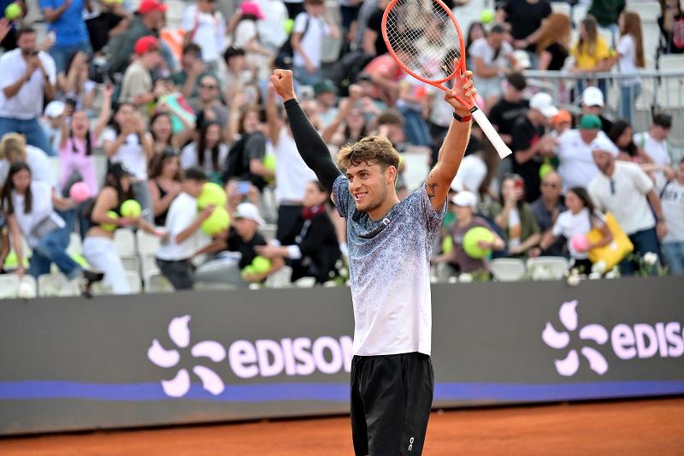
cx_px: 342
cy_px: 228
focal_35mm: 185
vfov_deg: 7.4
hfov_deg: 11.1
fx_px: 3514
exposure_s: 1/2500
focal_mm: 185
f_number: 5
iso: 2000
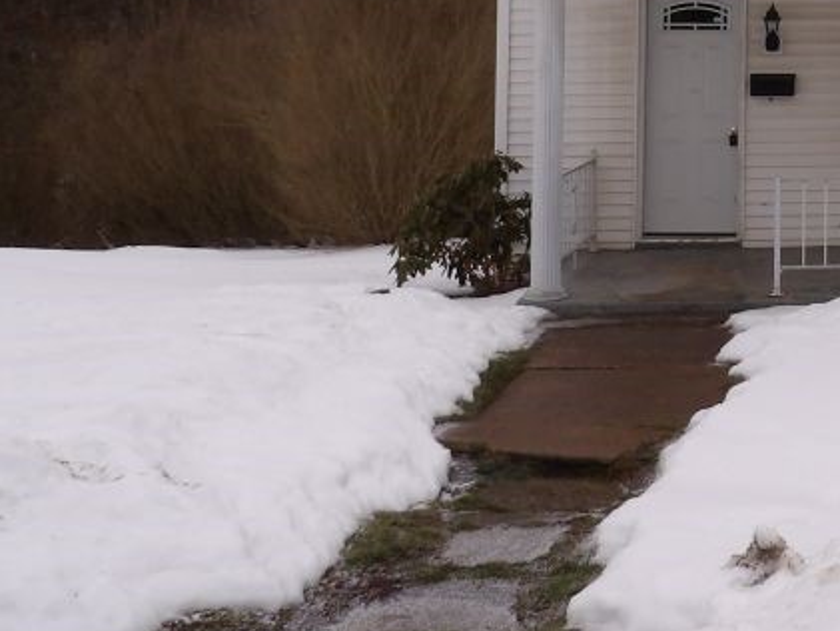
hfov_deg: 29.9
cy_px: -68
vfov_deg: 24.0
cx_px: 950
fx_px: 1384
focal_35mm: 57
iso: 100
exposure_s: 1/115
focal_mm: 4.3
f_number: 5.6
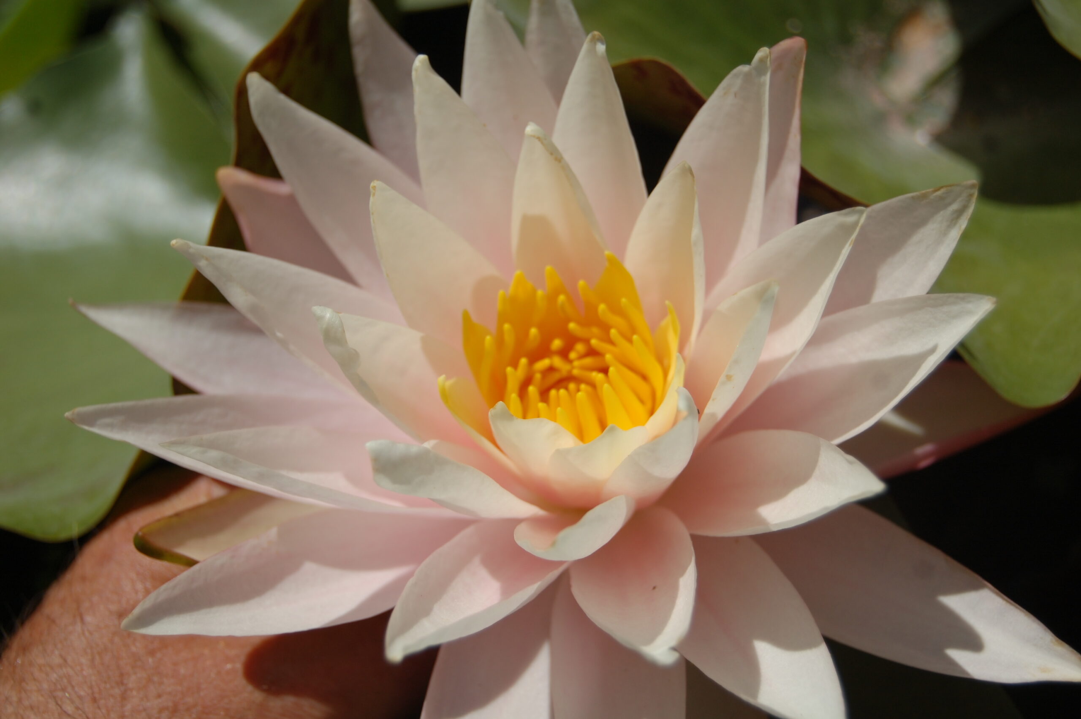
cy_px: 360
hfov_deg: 31.9
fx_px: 1890
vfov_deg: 21.5
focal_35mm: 63
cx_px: 540
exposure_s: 1/2500
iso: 200
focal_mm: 42
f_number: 5.3
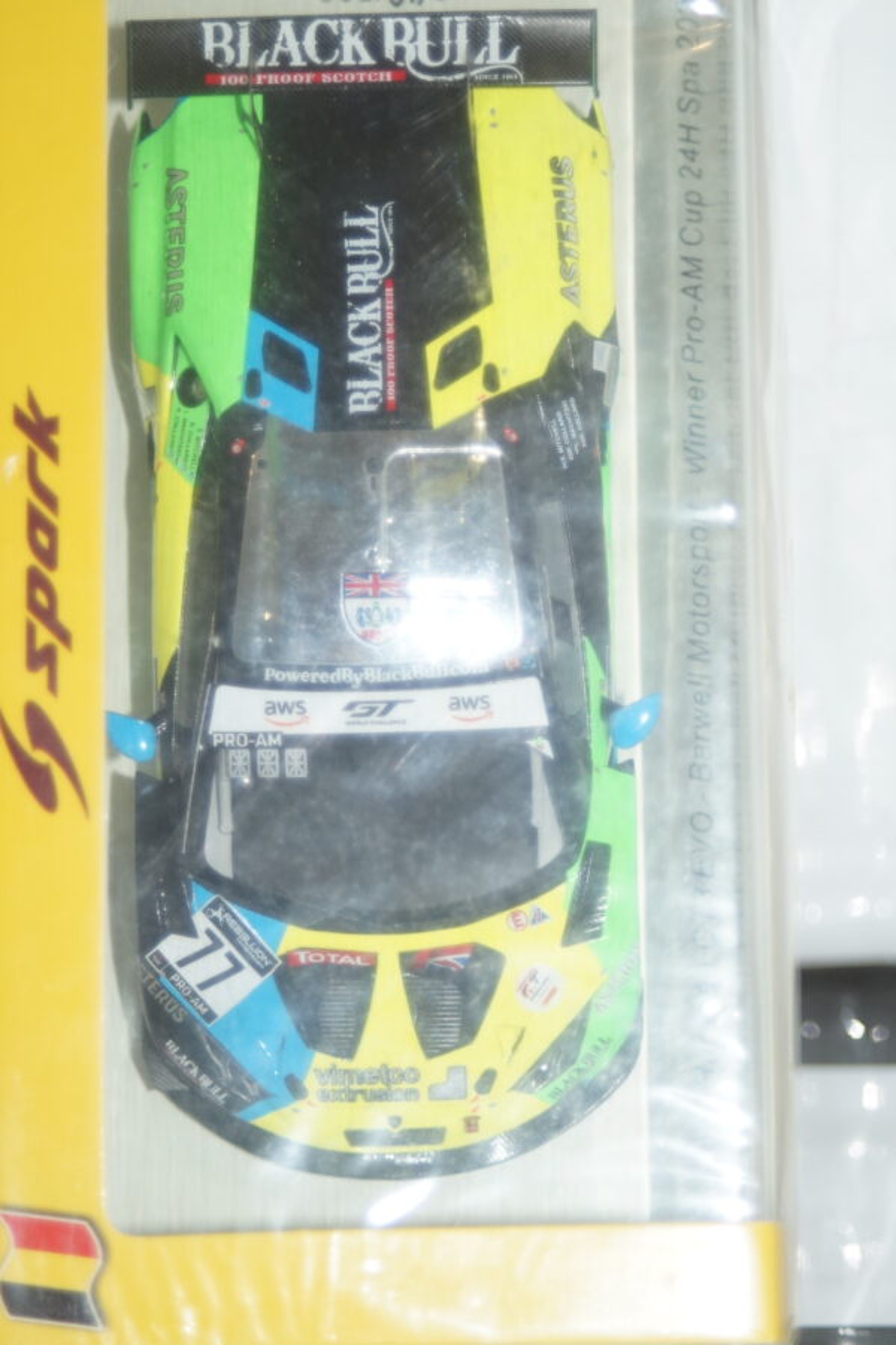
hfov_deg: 11.4
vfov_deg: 17.1
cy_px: 672
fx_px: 4480
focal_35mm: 120
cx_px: 448
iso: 500
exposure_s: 1/60
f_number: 5.6
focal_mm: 80
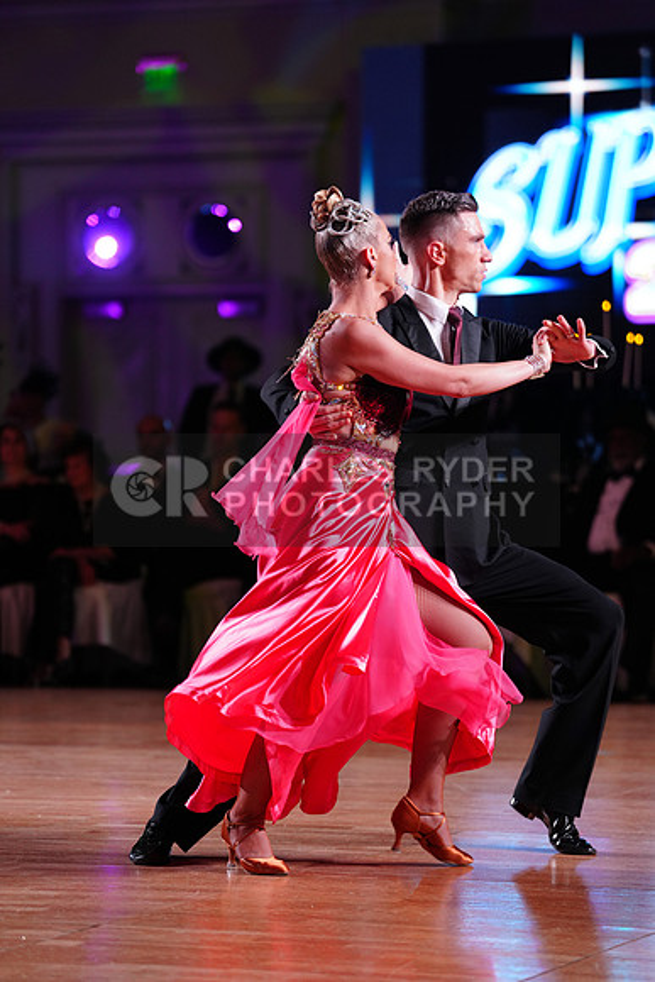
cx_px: 328
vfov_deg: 15.3
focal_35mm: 134
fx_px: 3655
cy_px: 491
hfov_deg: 10.2
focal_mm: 134
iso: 1250
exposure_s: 1/400
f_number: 2.8
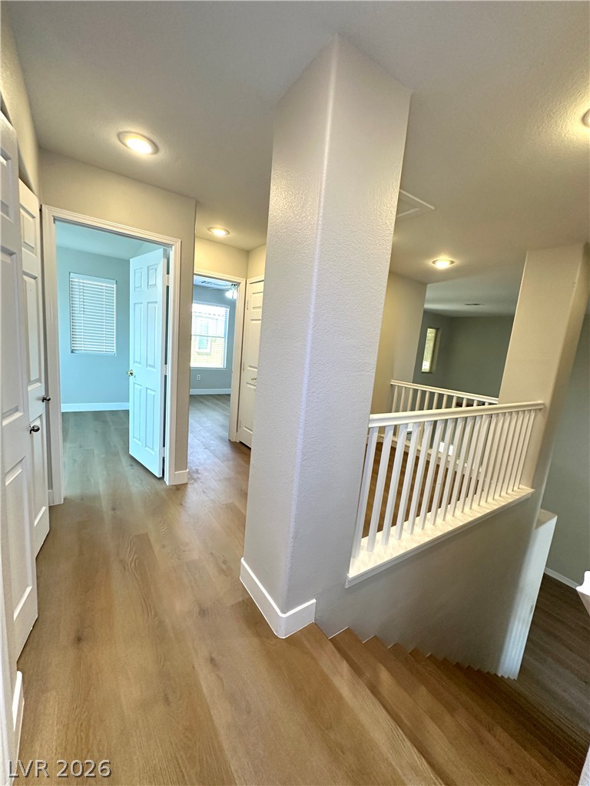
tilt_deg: -8.3
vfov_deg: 102.1
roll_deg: -5.2
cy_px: 393
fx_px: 318
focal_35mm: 14
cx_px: 295
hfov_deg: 85.7
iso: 250
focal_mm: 2.22
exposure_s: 1/120
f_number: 2.2
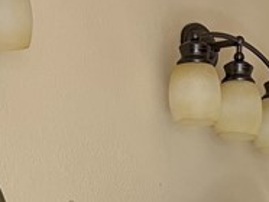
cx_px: 229
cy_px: 504
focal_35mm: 143
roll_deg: +1.5
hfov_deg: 13.7
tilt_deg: -6.8
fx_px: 1113
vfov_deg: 9.2
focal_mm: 5.96
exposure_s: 1/198
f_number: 1.6
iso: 100
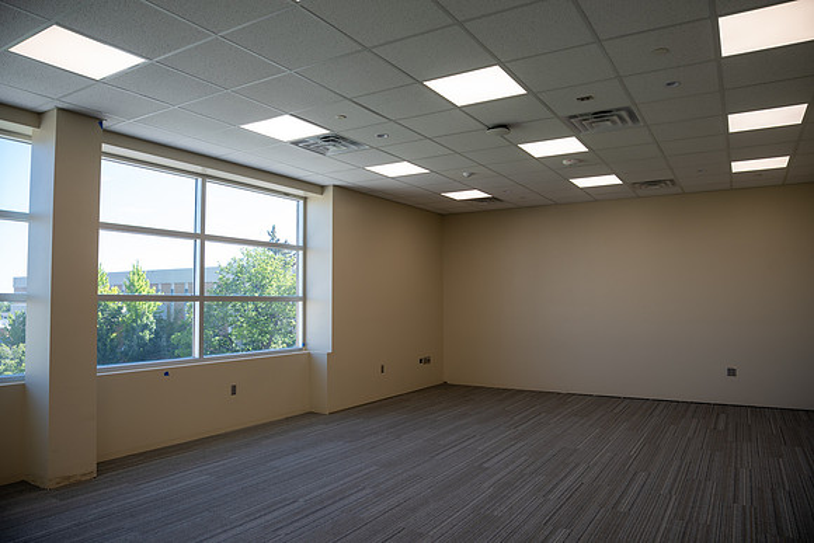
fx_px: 546
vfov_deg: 52.9
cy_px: 272
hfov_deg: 73.4
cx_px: 407
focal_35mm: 24
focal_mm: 24
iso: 125
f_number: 4
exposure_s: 1/160
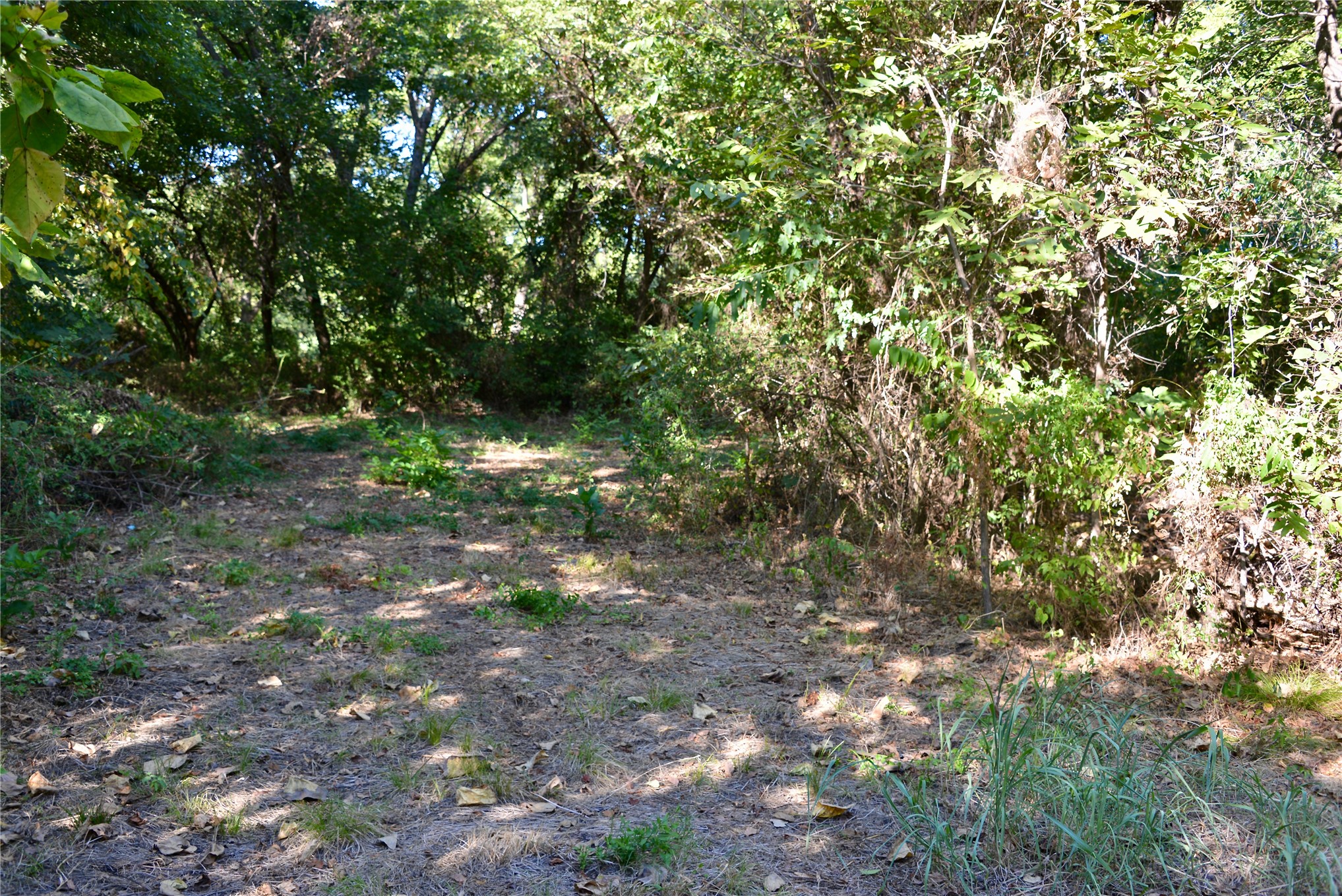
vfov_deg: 41.1
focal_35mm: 32
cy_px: 448
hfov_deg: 58.7
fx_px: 1193
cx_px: 671
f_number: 5.6
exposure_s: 1/125
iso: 320
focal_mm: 32
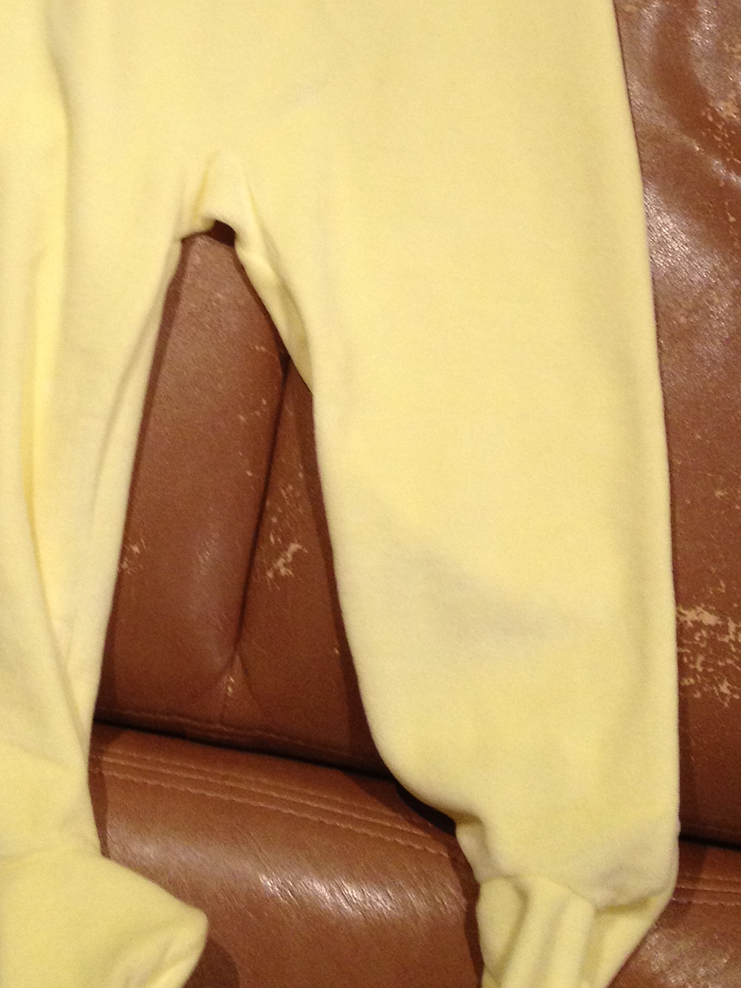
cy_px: 53
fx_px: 2169
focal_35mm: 76
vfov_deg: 24.7
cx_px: 249
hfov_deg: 19.3
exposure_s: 1/20
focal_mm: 4.28
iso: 160
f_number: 2.4
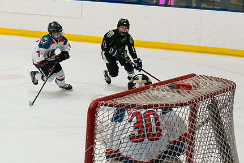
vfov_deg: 10.9
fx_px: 855
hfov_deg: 16.2
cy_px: 68
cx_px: 184
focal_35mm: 126
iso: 2000
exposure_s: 1/1250
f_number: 2.8
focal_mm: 35
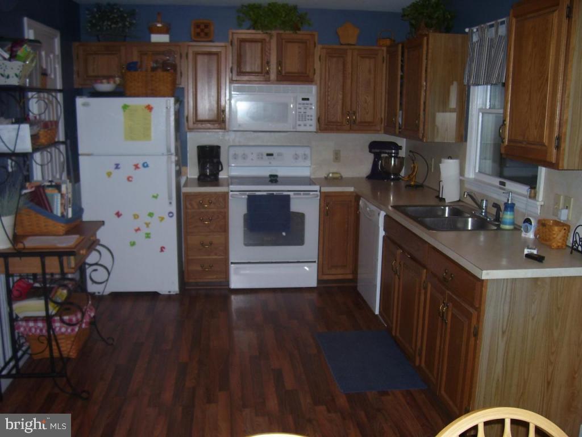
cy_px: 218
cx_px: 291
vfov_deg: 41.8
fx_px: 572
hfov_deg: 54.0
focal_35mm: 34
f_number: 2.7
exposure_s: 1/60
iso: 80
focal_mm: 5.6
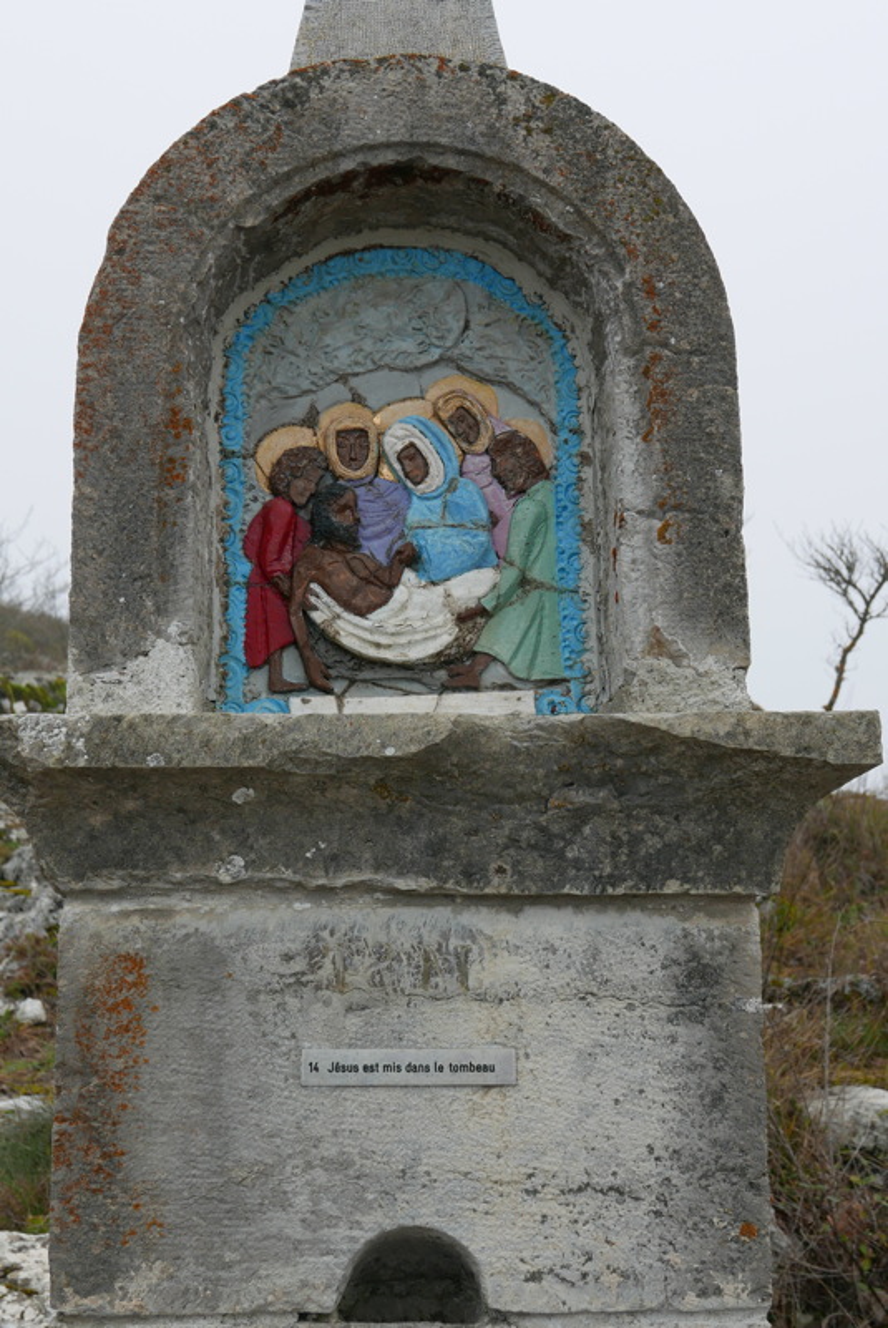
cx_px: 444
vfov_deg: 45.4
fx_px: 1587
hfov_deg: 31.3
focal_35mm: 43
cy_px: 664
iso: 200
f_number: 5.6
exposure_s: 1/160
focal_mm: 19.3
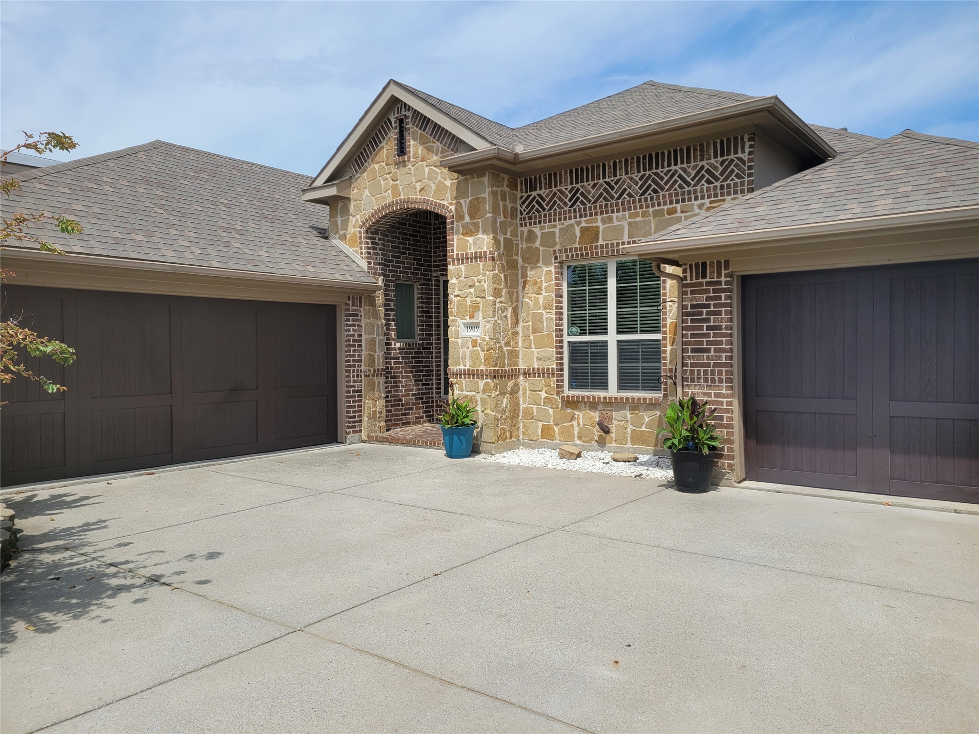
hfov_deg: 67.3
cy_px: 367
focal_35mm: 26
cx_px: 490
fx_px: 735
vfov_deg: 53.1
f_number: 1.8
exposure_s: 1/3168
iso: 40
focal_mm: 5.4
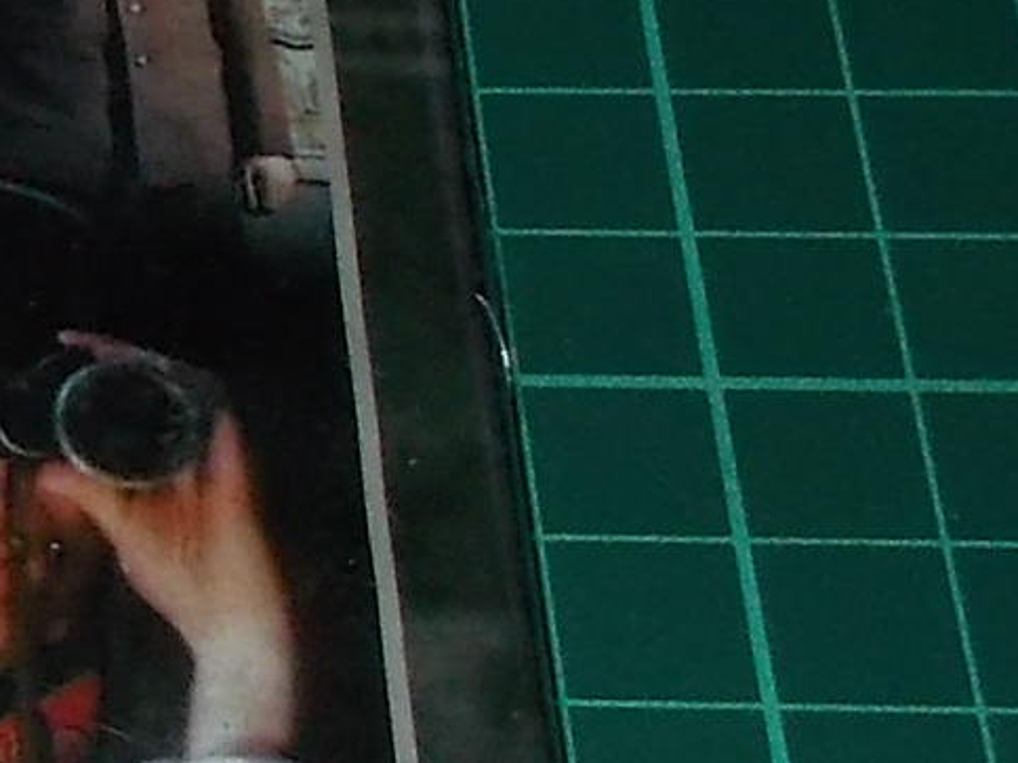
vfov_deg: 10.9
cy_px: 582
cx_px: -677
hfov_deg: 13.4
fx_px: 4000
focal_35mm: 136
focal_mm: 4.1
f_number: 3.3
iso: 200
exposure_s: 1/30
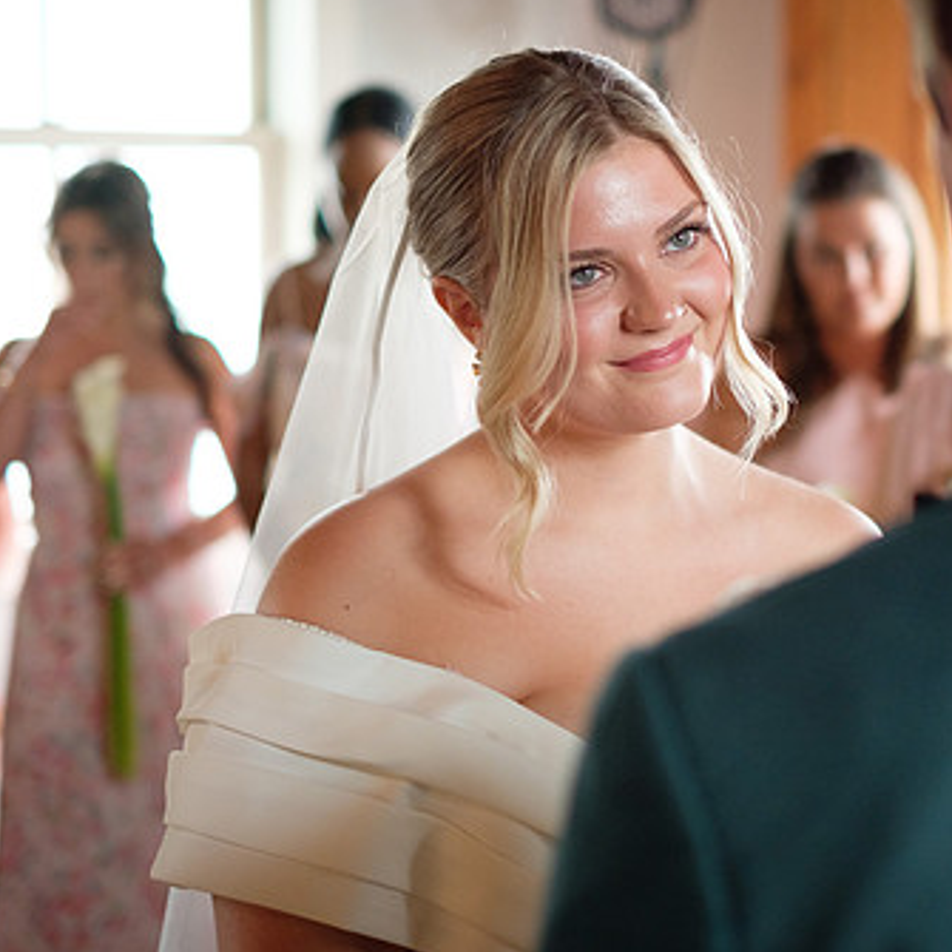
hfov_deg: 22.1
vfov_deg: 22.2
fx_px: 2427
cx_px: 628
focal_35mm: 78
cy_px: 413
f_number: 1.4
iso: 800
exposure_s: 1/250
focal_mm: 35
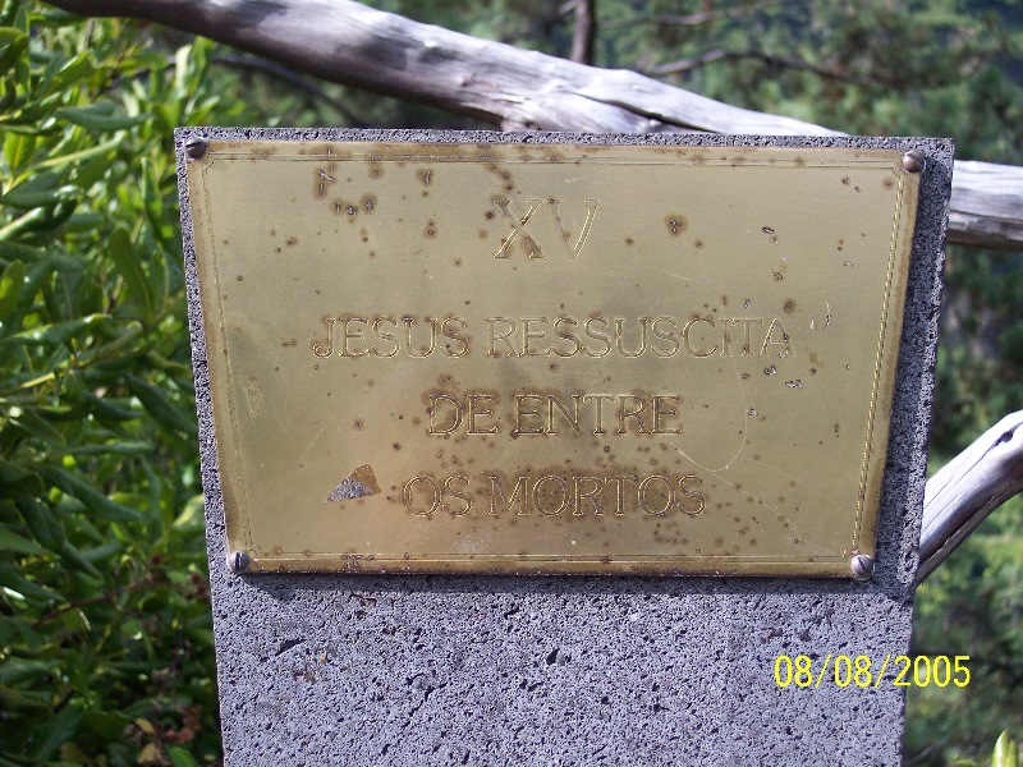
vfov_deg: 23.3
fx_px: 1862
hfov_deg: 30.7
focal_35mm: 63
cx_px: 512
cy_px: 384
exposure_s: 1/500
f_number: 3.4
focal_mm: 13.3
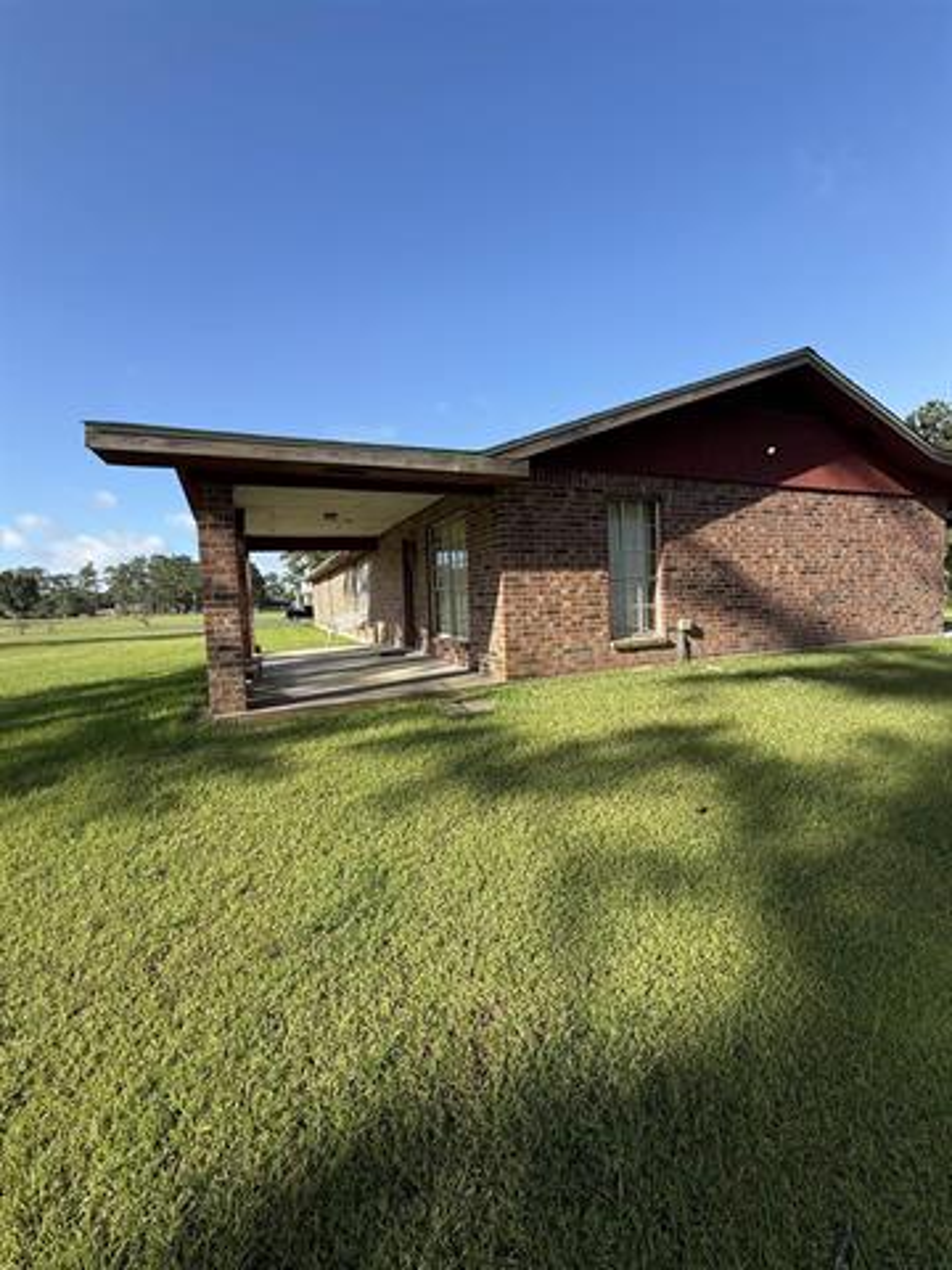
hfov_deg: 85.7
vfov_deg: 102.1
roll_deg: +2.7
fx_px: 513
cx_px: 476
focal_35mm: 14
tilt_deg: -3.8
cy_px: 635
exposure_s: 1/876
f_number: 2.2
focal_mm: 2.22
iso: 50
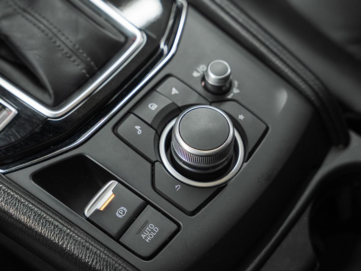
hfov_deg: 30.1
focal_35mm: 64
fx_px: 671
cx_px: 180
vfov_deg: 22.8
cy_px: 136
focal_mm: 59.5
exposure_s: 1/50
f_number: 4
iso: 800
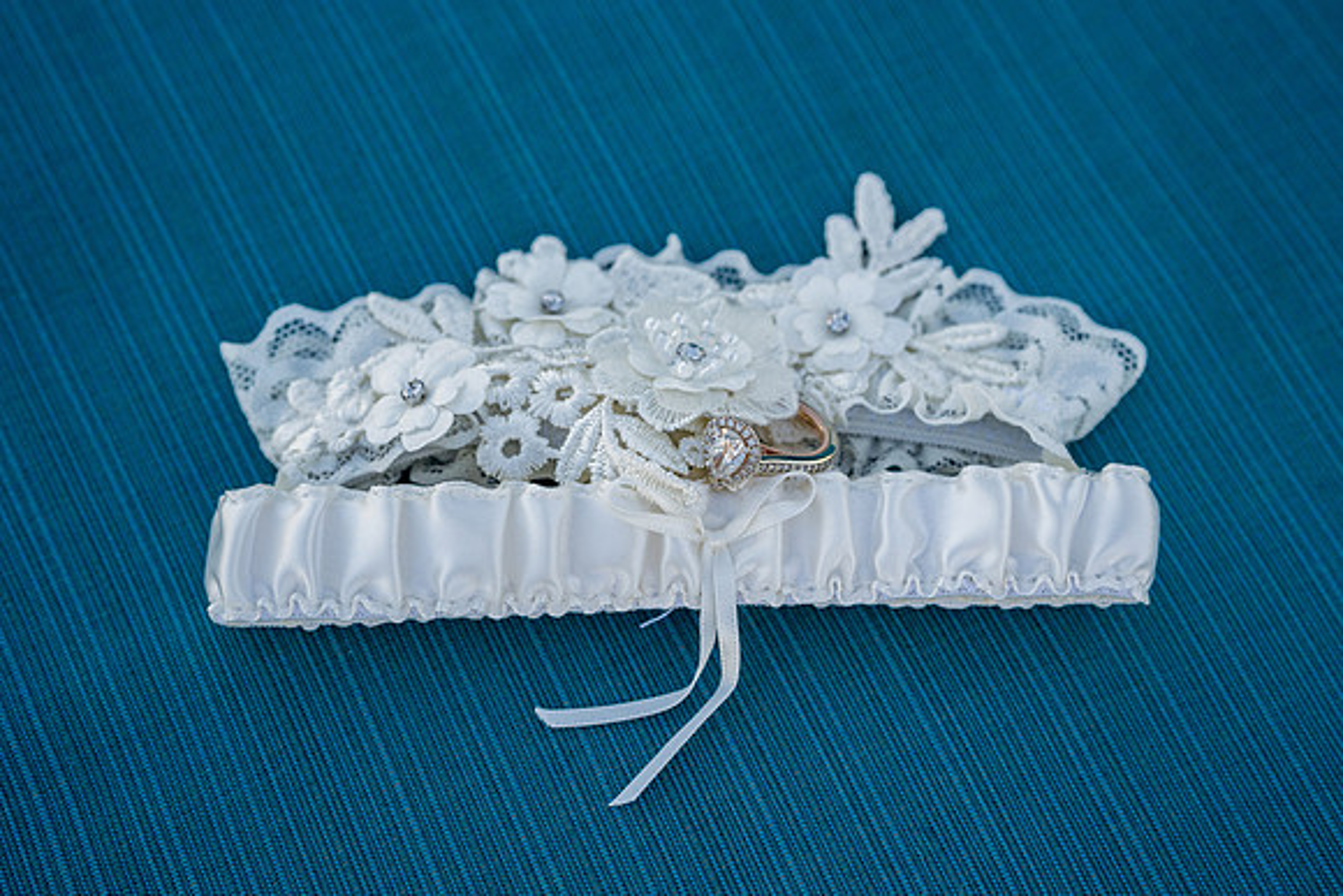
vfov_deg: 24.5
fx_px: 2058
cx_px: 741
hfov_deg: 36.1
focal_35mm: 55
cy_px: 402
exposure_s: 1/640
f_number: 3.5
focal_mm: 50
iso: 250
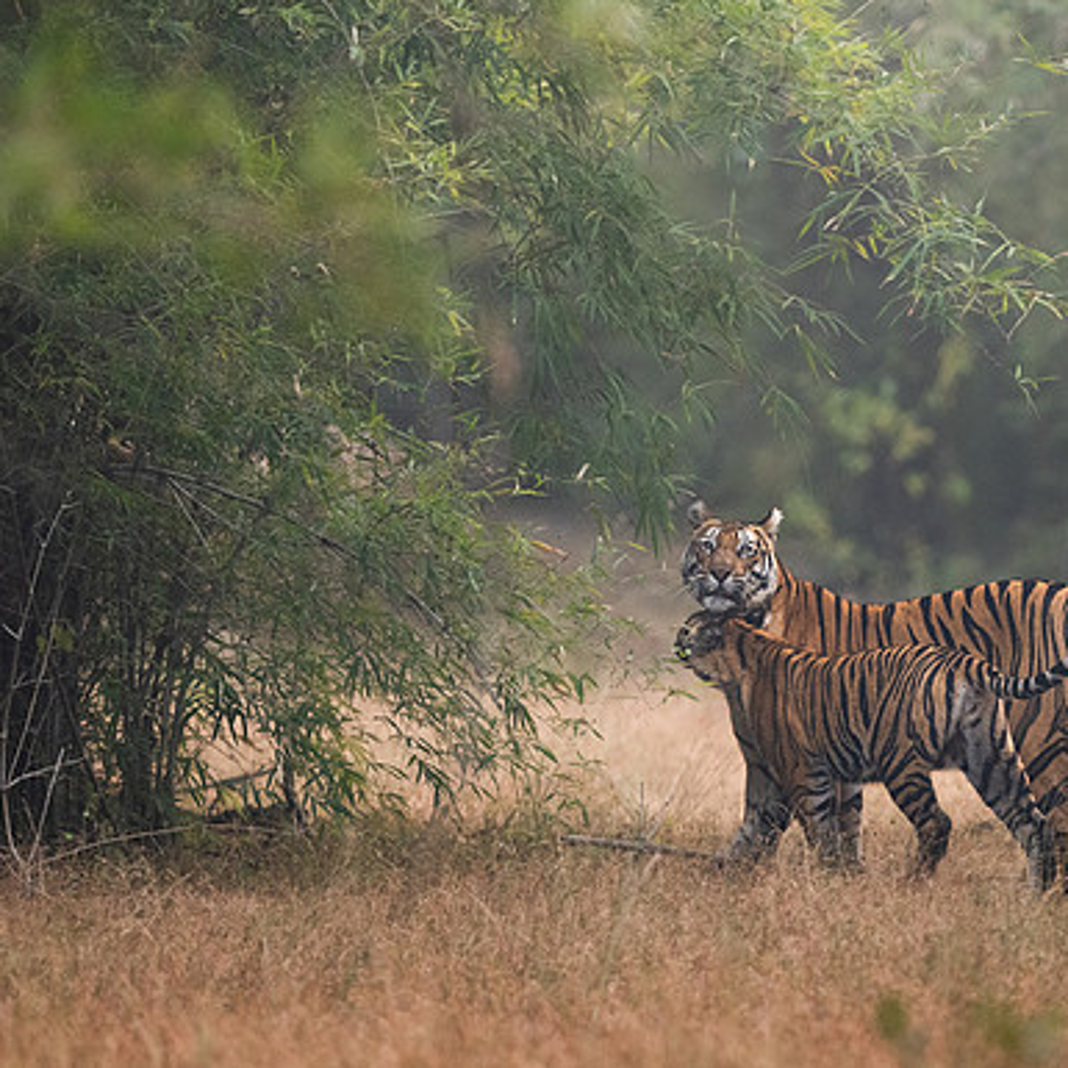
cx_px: 898
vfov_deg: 1.6
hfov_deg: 1.6
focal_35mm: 1093
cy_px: 634
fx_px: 38152
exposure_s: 1/640
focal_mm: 600
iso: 2000
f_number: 4
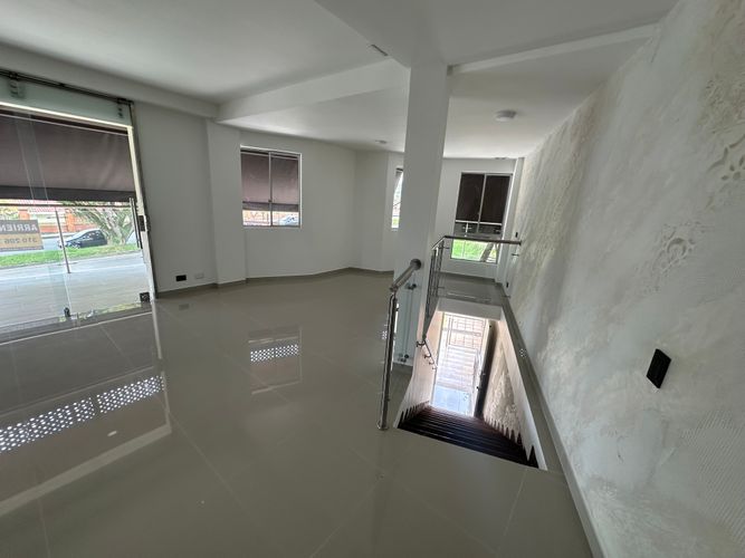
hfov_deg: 102.1
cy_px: 279
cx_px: 372
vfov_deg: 85.7
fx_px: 301
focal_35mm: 14
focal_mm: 2.22
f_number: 2.2
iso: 100
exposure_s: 1/99
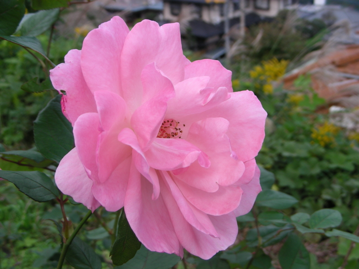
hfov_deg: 39.7
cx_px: 180
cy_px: 134
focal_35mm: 48
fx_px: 498
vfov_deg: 30.3
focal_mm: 8
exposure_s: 1/210
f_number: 4
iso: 50
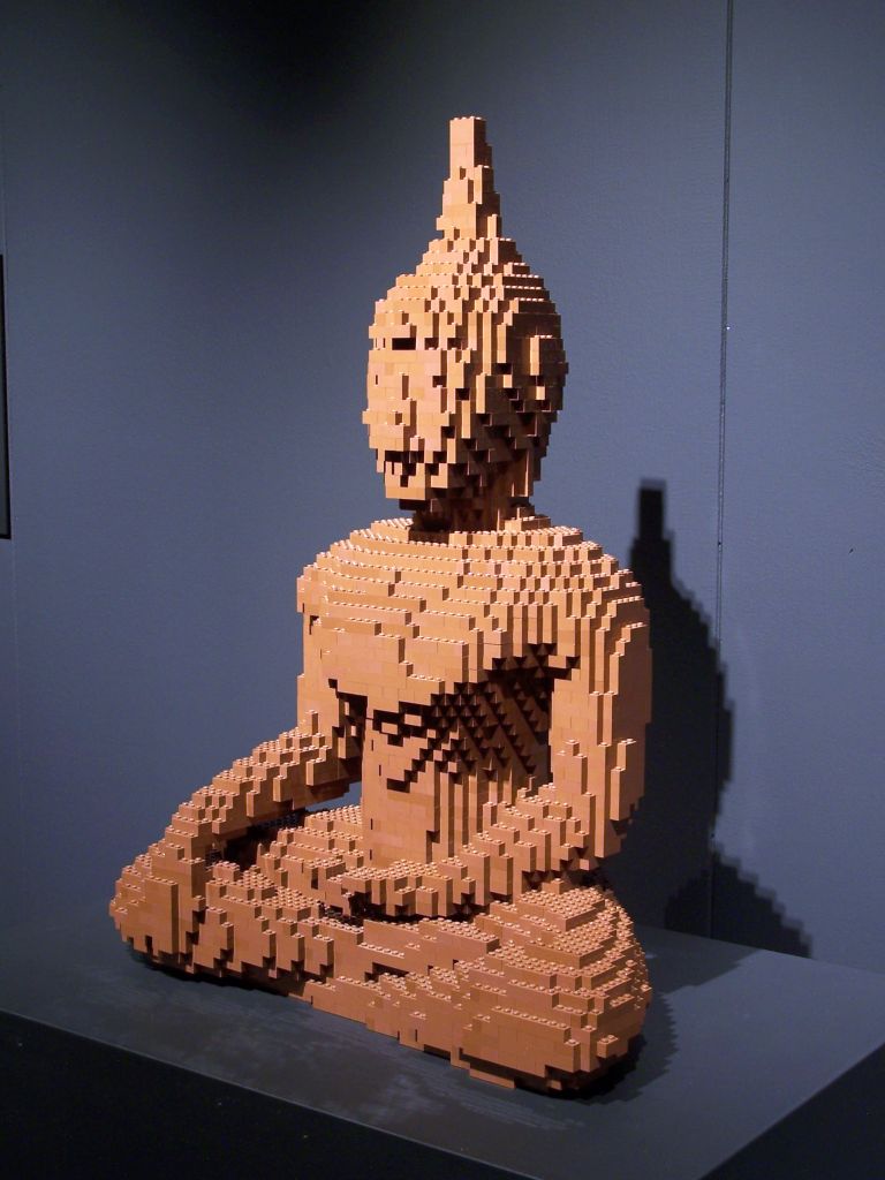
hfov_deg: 26.1
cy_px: 590
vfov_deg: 34.3
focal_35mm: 56
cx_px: 442
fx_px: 1909
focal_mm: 9.3
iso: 80
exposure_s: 1/2
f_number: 3.1
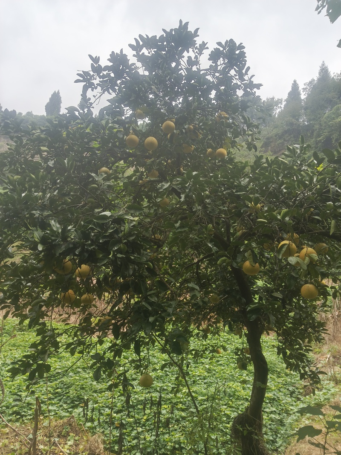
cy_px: 228
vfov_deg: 69.4
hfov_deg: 54.9
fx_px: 328
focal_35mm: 25
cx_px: 170
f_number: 1.79
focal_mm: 4.84
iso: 130
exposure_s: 1/100
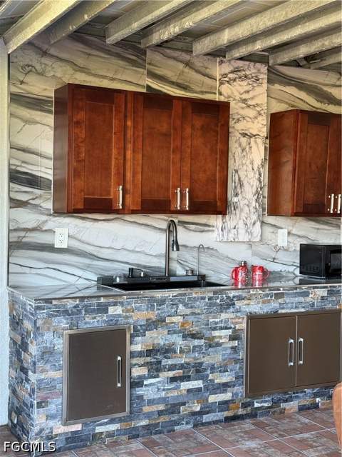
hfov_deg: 30.3
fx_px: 632
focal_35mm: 48
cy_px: 228
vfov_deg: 39.7
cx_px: 171
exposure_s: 1/121
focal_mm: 6.76
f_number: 1.78
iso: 80
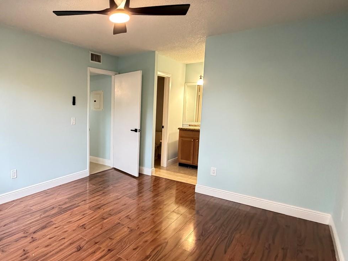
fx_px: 231
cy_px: 133
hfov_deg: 70.6
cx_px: 102
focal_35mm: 23
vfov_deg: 58.9
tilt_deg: -7.0
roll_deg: -0.3
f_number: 2.2
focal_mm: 2.22
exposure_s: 1/60
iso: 640
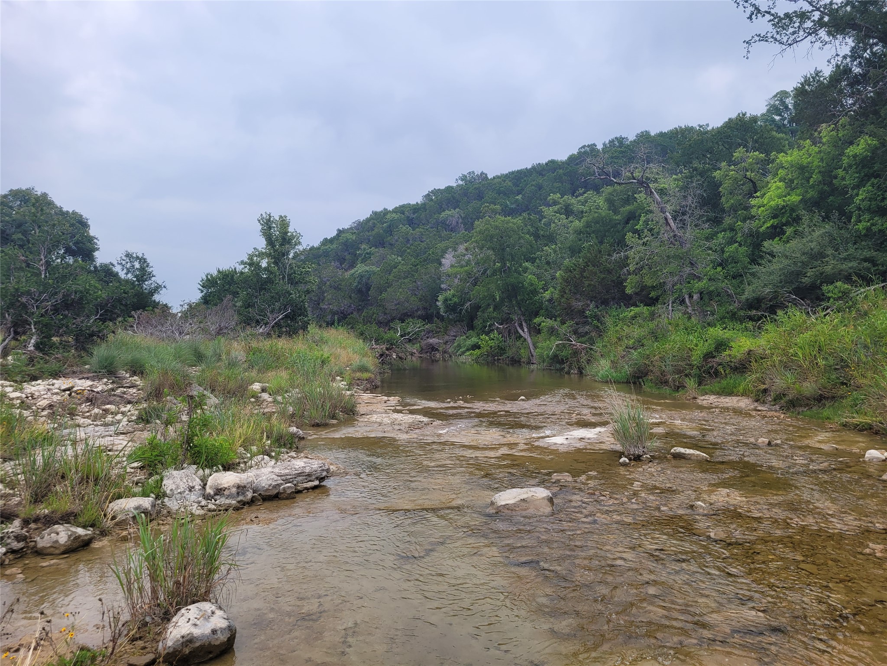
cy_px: 333
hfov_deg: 67.3
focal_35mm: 26
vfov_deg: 53.1
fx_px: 666
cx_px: 444
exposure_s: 1/490
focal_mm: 5.4
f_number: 1.8
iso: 40
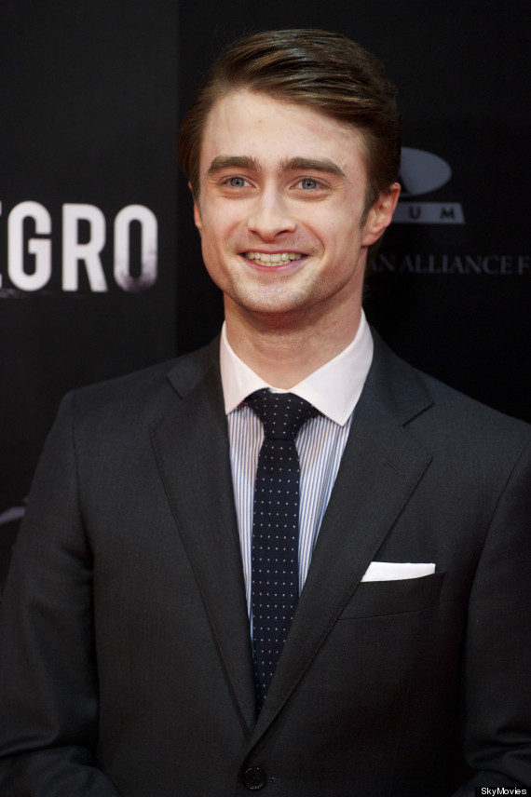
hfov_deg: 6.9
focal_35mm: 200
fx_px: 4428
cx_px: 266
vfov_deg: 10.3
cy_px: 398
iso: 2500
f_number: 4
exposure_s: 1/200
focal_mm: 200
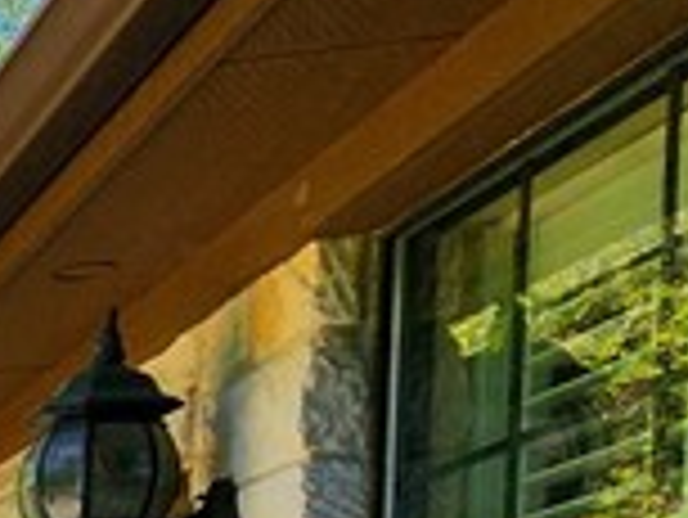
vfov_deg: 14.8
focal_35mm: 87
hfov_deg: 12.9
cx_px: -1183
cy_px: 937
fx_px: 1730
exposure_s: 1/1000
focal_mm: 2.2
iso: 50
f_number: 2.2
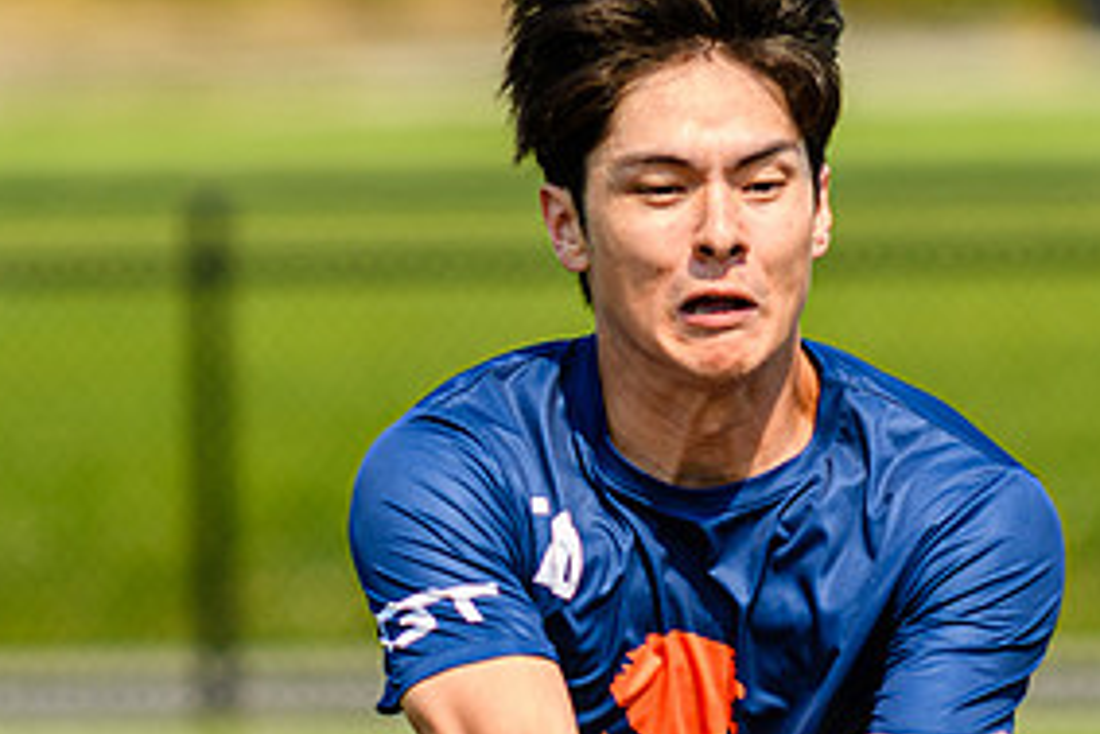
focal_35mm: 861
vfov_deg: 1.6
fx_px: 26321
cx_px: 464
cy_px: 287
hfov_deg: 2.4
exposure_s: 1/1000
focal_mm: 200
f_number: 3.2
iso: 100
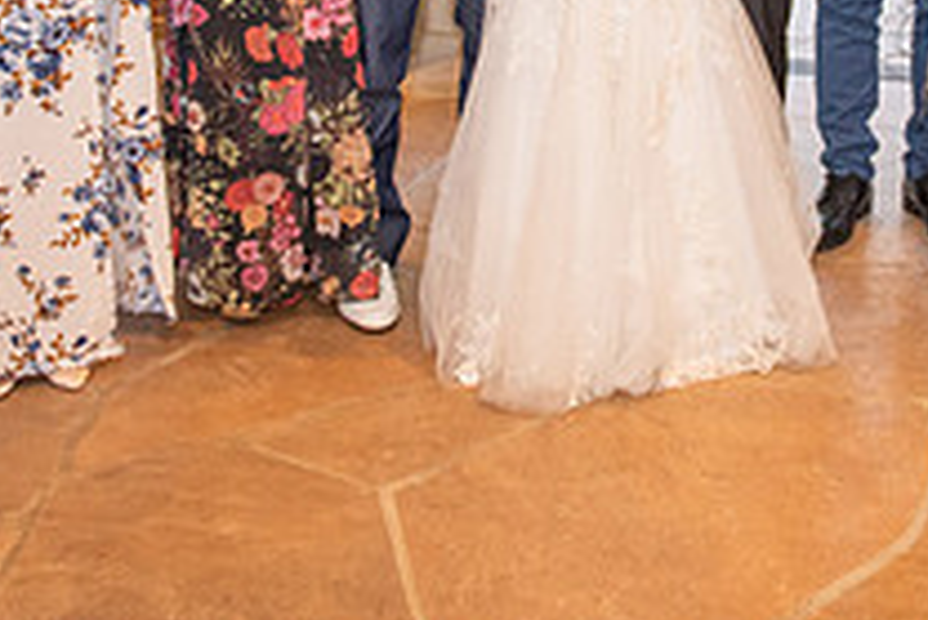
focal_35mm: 67
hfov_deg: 29.8
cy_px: -234
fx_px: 1728
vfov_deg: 18.6
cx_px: 638
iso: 1250
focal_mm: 24
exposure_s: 1/125
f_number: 2.8
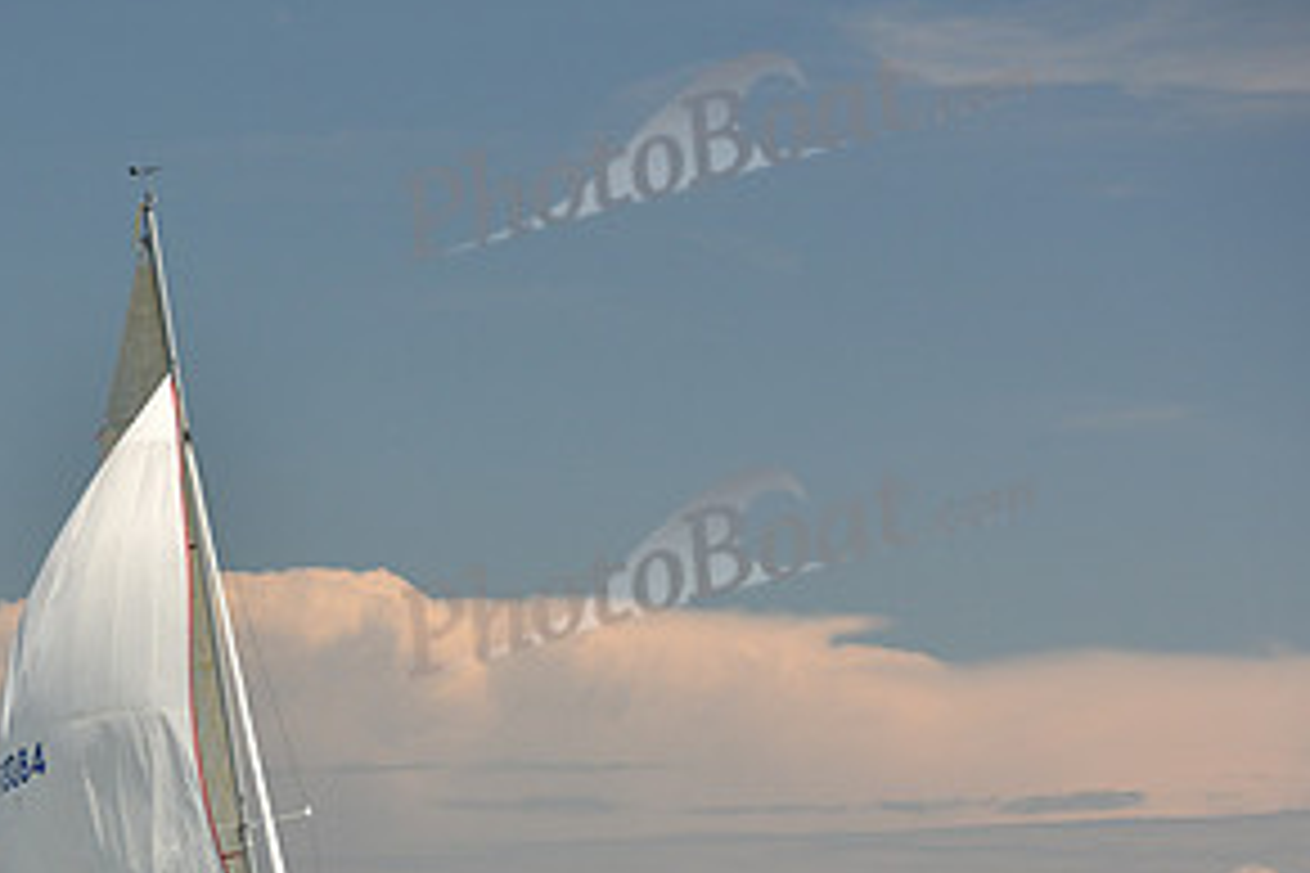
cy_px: 857
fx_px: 8696
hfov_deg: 8.6
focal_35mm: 239
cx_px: 171
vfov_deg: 5.7
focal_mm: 120
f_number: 4.5
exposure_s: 1/2000
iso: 320
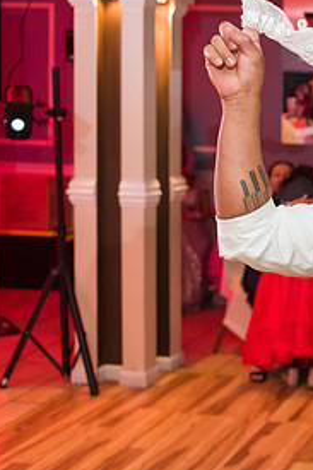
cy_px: 178
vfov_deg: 30.9
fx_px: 849
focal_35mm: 65
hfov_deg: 18.3
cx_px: 487
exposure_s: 1/125
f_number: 3.2
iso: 1000
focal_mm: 27
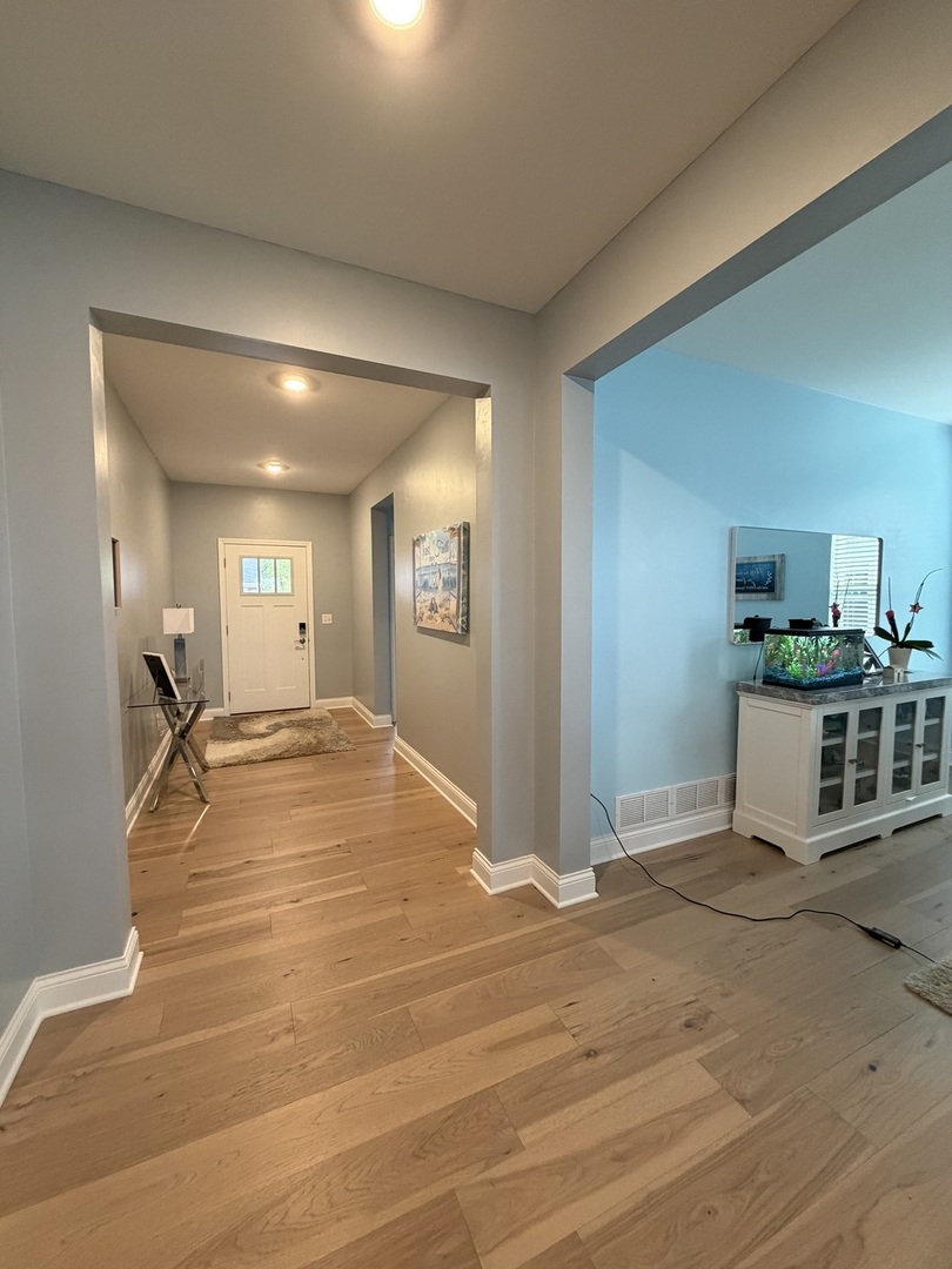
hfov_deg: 85.7
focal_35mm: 14
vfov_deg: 102.1
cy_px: 634
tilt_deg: -3.1
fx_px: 513
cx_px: 476
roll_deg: +1.1
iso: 320
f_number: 2.2
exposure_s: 1/60
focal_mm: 2.22
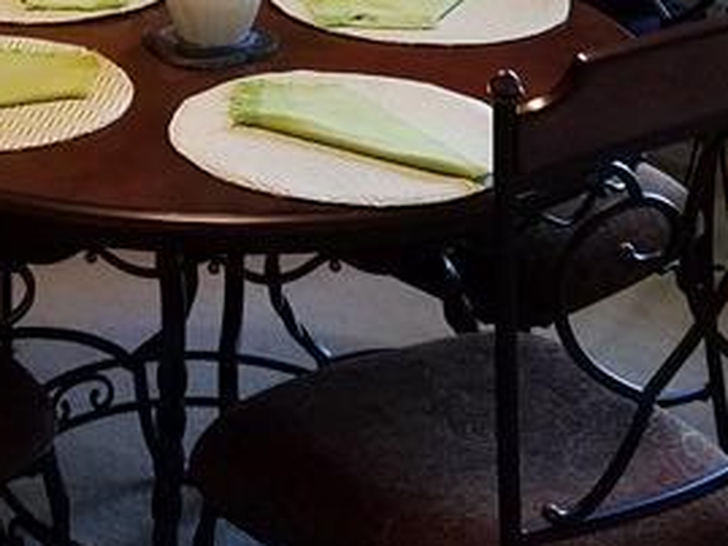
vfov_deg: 13.6
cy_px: -389
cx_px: 11
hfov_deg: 19.3
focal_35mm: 99
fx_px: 2083
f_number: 1.7
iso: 160
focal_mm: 4.2
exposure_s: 1/60
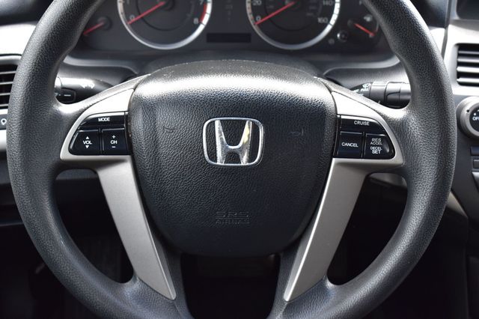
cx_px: 240
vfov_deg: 22.6
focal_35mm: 60
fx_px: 798
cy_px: 160
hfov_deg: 33.4
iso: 400
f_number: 8
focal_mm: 40
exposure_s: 1/60
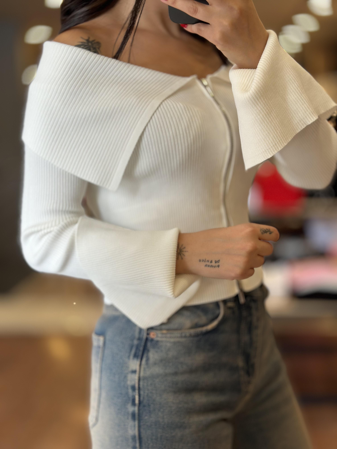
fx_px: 623
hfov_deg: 30.3
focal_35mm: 48
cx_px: 168
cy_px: 224
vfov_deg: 39.7
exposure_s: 1/160
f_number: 1.78
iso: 64
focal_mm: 6.86
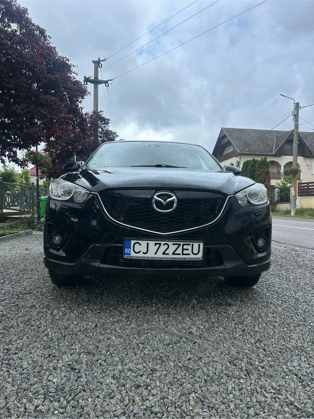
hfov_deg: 53.0
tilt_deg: -2.2
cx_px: 157
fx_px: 315
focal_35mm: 26
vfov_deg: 67.3
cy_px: 210
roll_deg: -1.0
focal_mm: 5.7
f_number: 1.5
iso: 50
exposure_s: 1/2083
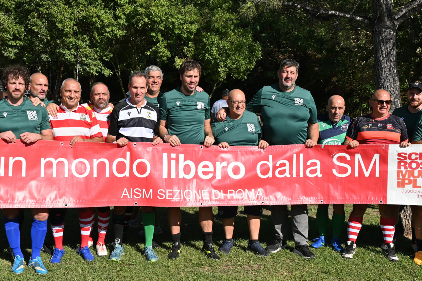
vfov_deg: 28.6
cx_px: 222
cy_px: 173
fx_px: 551
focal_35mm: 47
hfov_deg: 41.9
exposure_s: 1/400
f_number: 7.1
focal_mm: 24
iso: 100
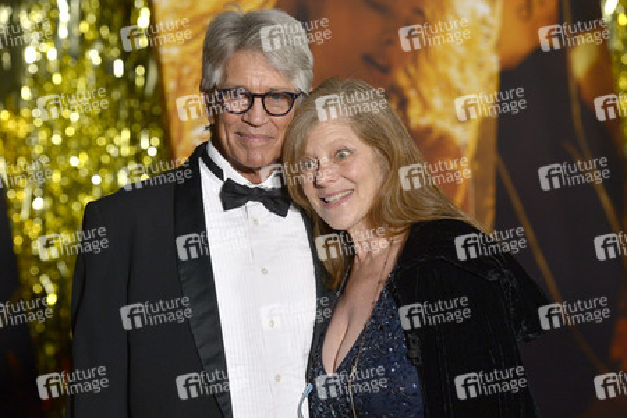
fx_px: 2090
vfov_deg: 11.4
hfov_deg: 17.1
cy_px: 209
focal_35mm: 120
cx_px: 314
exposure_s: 1/320
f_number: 5
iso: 2000
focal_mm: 120
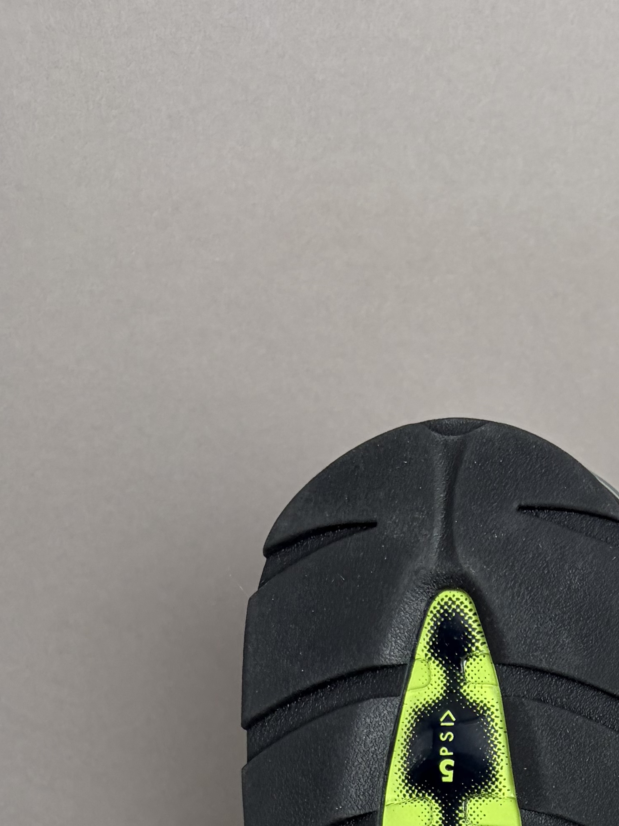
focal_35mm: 75
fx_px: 1788
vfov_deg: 22.5
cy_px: 1151
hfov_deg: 17.9
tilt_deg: -73.9
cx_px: 878
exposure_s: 1/122
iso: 64
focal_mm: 5.96
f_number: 1.6
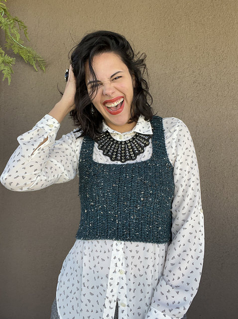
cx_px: 119
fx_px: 276
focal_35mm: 30
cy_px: 160
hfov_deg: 46.7
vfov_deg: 60.0
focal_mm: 2.71
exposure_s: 1/121
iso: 50
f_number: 2.2
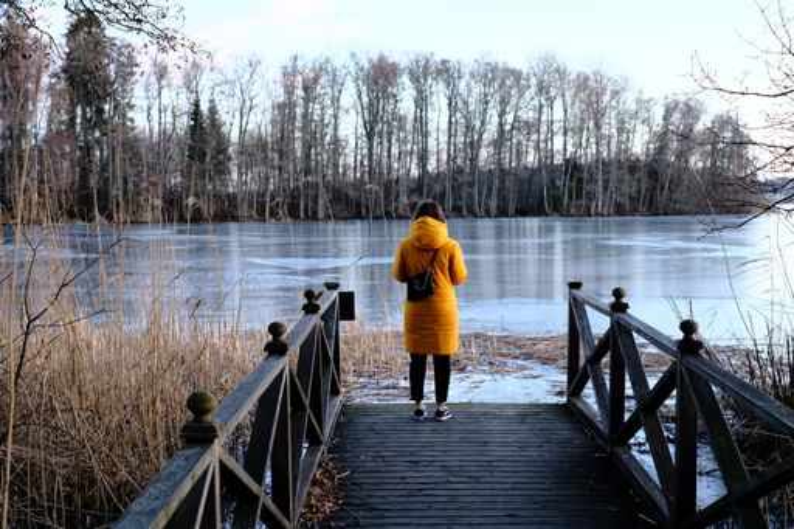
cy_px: 264
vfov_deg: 25.5
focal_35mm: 53
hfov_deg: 37.5
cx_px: 397
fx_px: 1169
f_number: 3.6
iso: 400
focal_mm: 35
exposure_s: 1/100
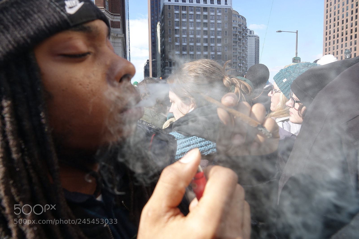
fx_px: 239
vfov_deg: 53.1
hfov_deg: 73.8
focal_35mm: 24
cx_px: 180
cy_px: 120
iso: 100
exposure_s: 1/320
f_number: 4
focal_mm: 8.8
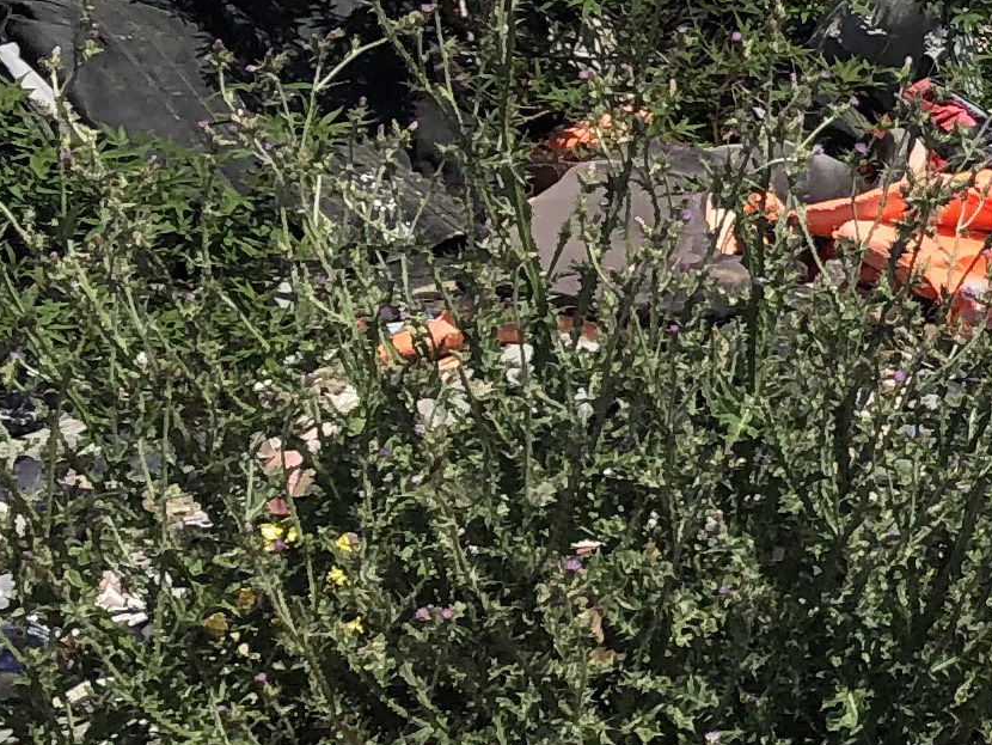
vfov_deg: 10.8
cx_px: 2251
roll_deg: +3.6
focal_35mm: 136
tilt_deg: -8.6
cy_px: -33
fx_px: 3899
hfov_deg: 12.1
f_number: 1.8
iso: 20
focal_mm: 3.99
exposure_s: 1/2667
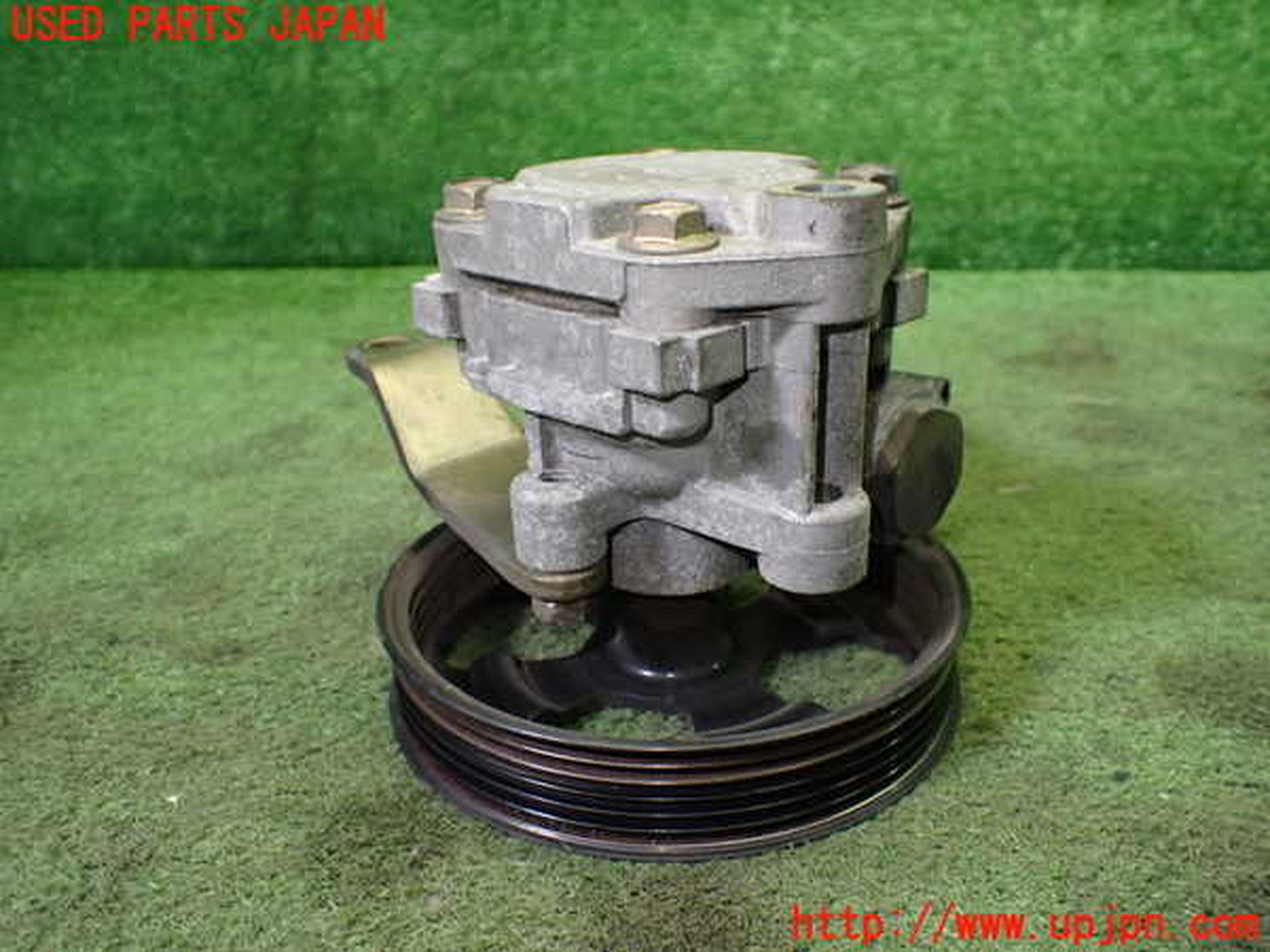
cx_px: 635
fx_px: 1101
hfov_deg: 60.0
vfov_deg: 46.8
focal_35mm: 30
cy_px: 476
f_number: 2.3
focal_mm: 5.4
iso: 640
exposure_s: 1/125
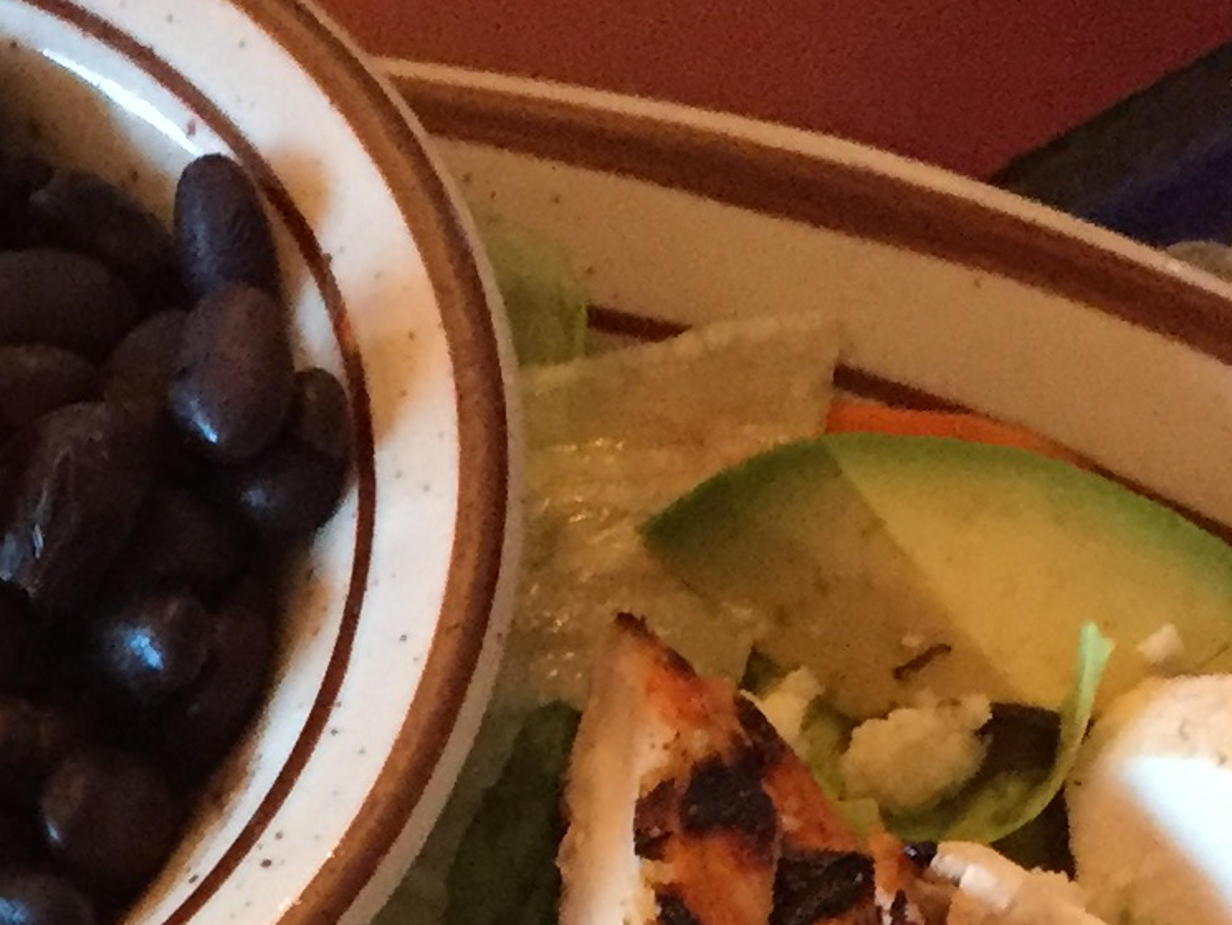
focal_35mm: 127
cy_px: 1782
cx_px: -60
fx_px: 4521
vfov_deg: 10.8
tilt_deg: -75.1
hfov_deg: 15.2
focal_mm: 4.15
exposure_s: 1/30
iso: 250
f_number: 2.2
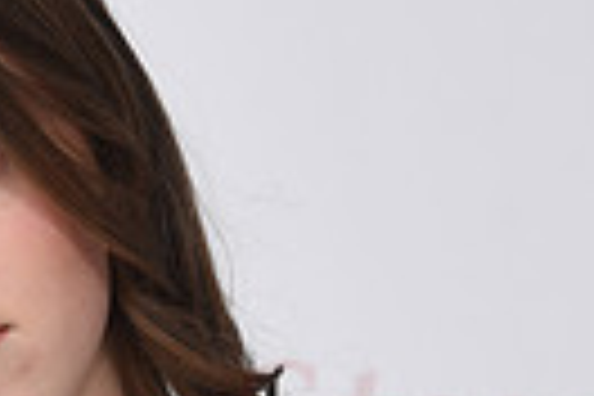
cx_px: -306
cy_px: 466
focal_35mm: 241
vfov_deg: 5.7
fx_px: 3976
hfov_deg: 8.4
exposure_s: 1/125
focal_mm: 55
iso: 160
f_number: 9
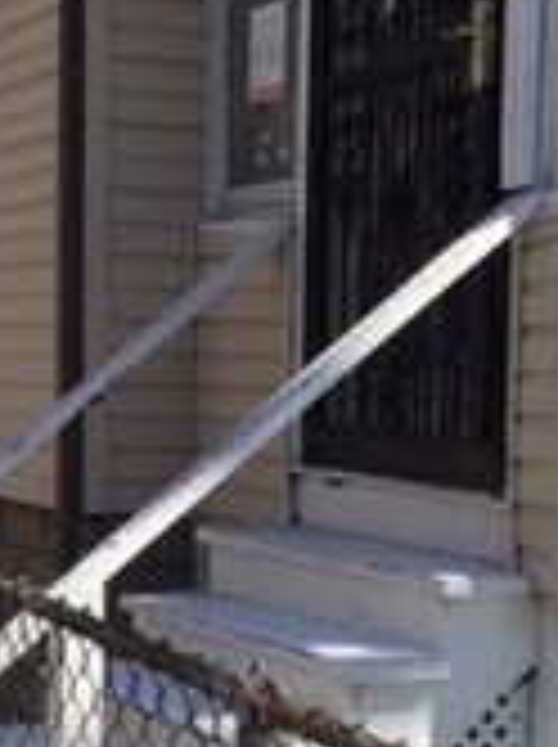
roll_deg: -0.2
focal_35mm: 84
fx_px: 1810
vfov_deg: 23.3
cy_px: 436
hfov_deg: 17.0
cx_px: -36
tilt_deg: -0.8
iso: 32
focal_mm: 4.15
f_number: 2.2
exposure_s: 1/1522
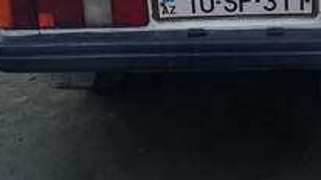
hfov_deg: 25.9
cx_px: 240
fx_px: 689
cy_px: -53
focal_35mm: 81
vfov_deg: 14.3
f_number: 2.2
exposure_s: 1/262
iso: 50
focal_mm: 3.3
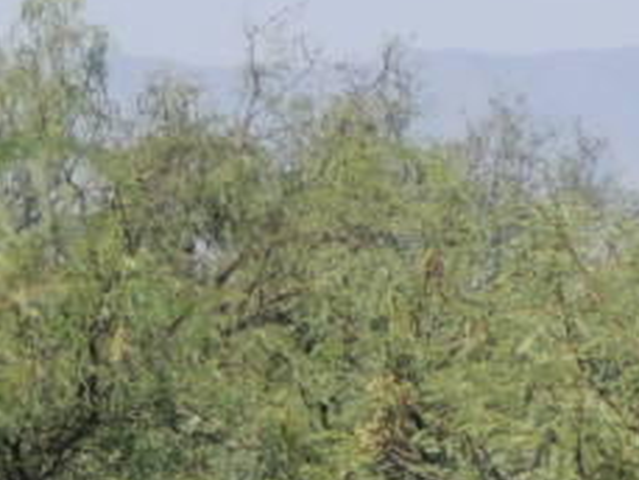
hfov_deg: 2.1
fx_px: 17435
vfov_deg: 1.6
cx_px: 2185
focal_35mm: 944
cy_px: 896
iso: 100
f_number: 4.3
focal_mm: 24
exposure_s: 1/640
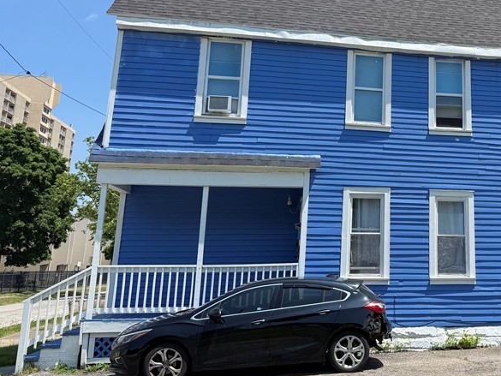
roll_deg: +0.3
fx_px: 608
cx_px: 429
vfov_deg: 33.8
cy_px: 104
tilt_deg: +14.7
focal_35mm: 42
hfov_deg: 42.0
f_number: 1.78
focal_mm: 6.76
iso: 80
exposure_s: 1/3021
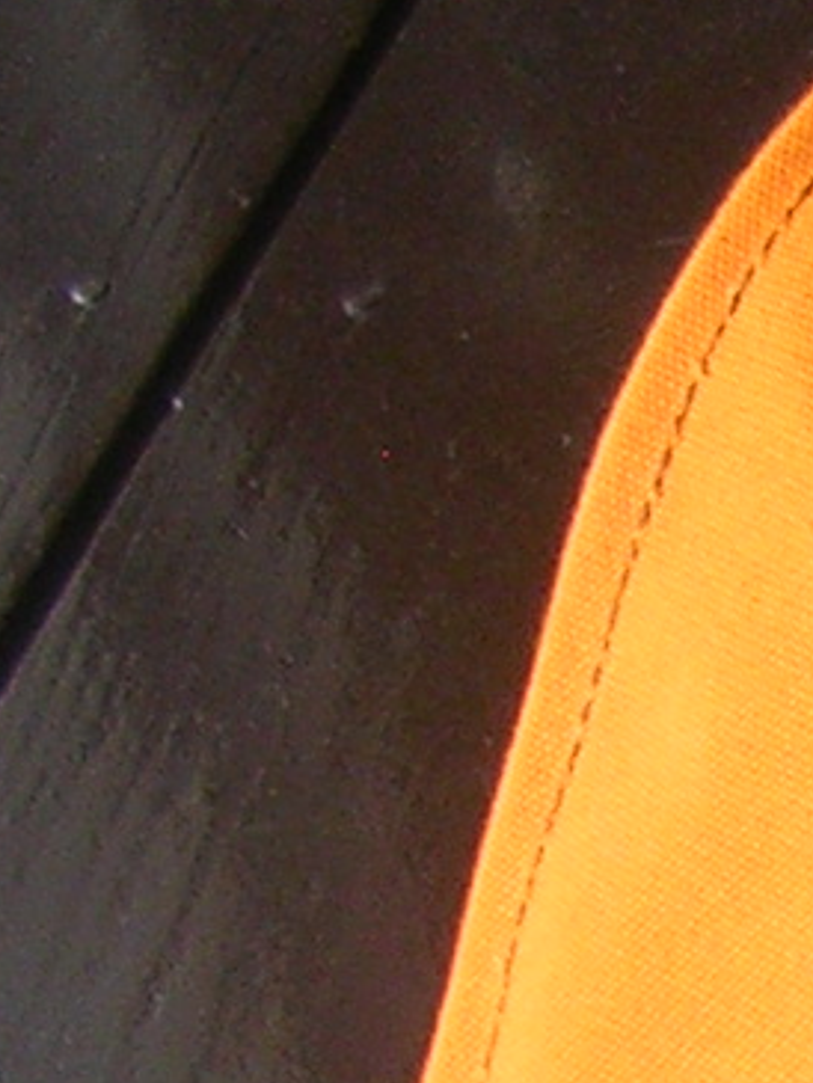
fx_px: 6666
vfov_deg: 8.8
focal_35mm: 213
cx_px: 2943
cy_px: 2163
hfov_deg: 6.1
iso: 50
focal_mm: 5.8
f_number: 2.8
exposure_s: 1/74.1
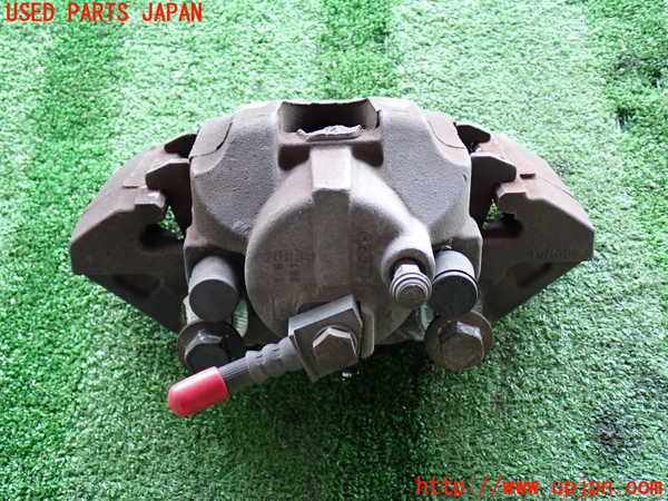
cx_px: 334
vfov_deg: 30.9
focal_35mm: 47
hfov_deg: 40.4
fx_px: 907
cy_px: 250
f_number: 3.1
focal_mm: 8.4
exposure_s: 1/50
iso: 400
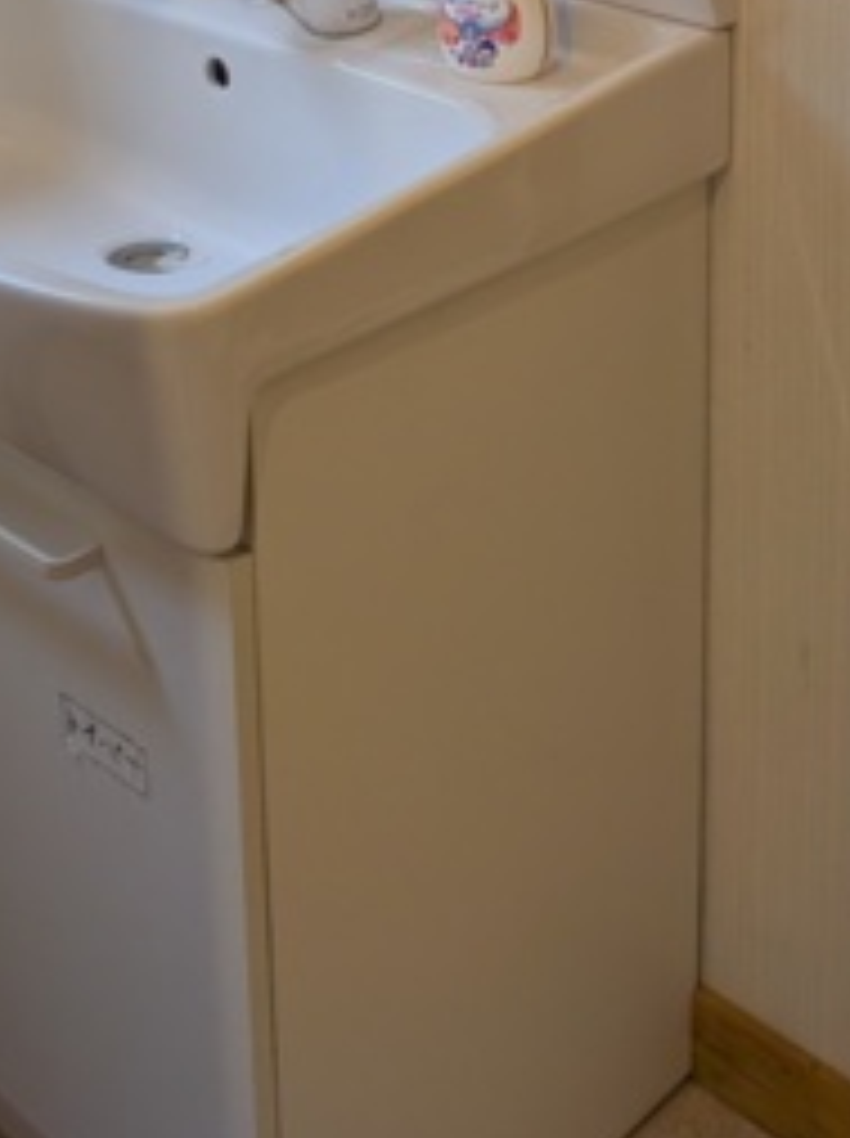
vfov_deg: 30.6
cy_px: -85
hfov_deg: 25.4
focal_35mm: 57
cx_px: 238
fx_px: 1871
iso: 71
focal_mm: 4.53
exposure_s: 1/60
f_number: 1.7
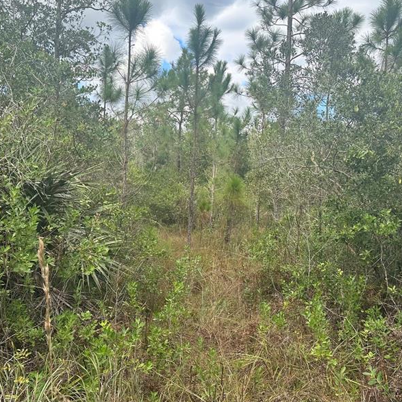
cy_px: 216
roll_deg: -3.6
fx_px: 486
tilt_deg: -1.9
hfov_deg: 44.9
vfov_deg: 44.9
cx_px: 212
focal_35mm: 37
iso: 80
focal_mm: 6.86
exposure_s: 1/971
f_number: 1.78
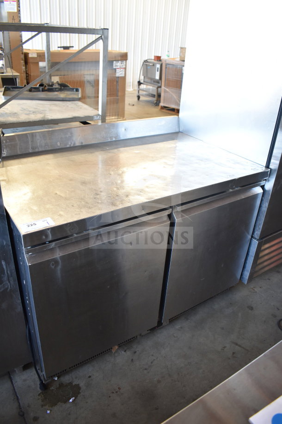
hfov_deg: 47.9
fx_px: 317
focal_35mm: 27
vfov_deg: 67.4
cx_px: 141
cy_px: 212
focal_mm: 18
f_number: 3.5
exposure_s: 1/30
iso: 640
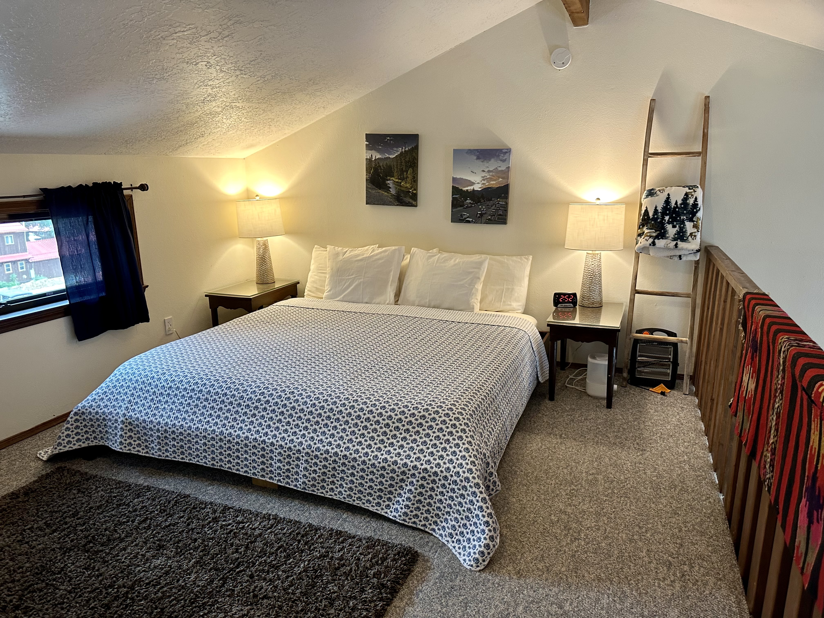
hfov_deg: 71.6
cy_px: 309
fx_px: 571
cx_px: 412
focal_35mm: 24
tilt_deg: -13.2
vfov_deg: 56.8
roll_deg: +0.5
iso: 200
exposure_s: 1/60
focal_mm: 6.86
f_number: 1.78
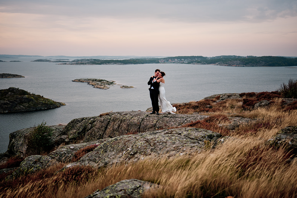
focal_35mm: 35
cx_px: 148
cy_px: 99
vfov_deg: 37.9
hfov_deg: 54.4
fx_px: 289
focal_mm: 23
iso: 125
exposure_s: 1/1900
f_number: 1.4
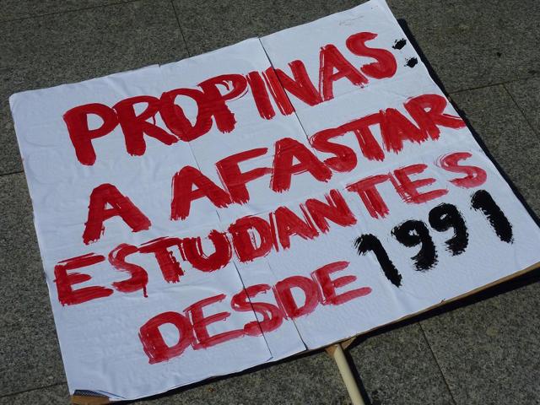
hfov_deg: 34.9
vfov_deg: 26.6
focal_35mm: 55
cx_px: 270
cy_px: 202
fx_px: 858
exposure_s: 1/1300
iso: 80
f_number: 6.3
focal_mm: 9.1
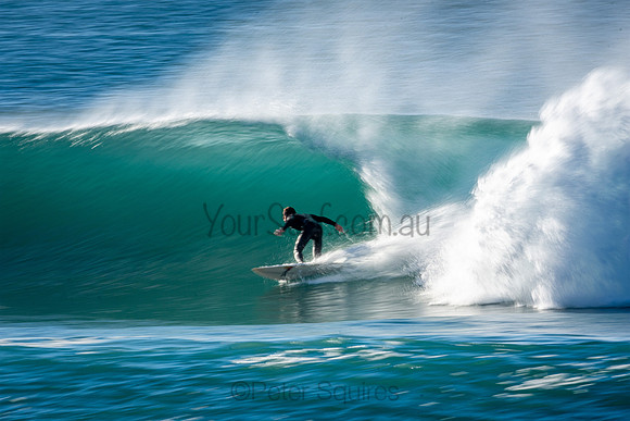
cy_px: 210
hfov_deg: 2.7
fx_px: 13127
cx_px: 315
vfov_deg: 1.8
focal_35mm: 750
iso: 100
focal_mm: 500
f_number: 25
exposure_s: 1/30
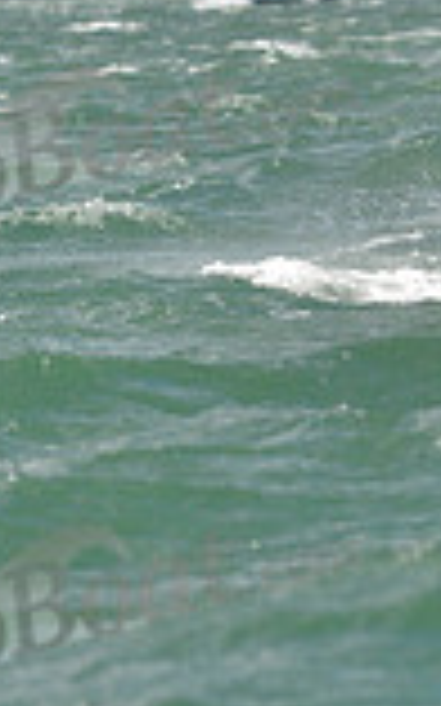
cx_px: 594
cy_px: -137
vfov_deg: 2.6
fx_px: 15263
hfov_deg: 1.7
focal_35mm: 793
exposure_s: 1/1600
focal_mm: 210
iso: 280
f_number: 6.3
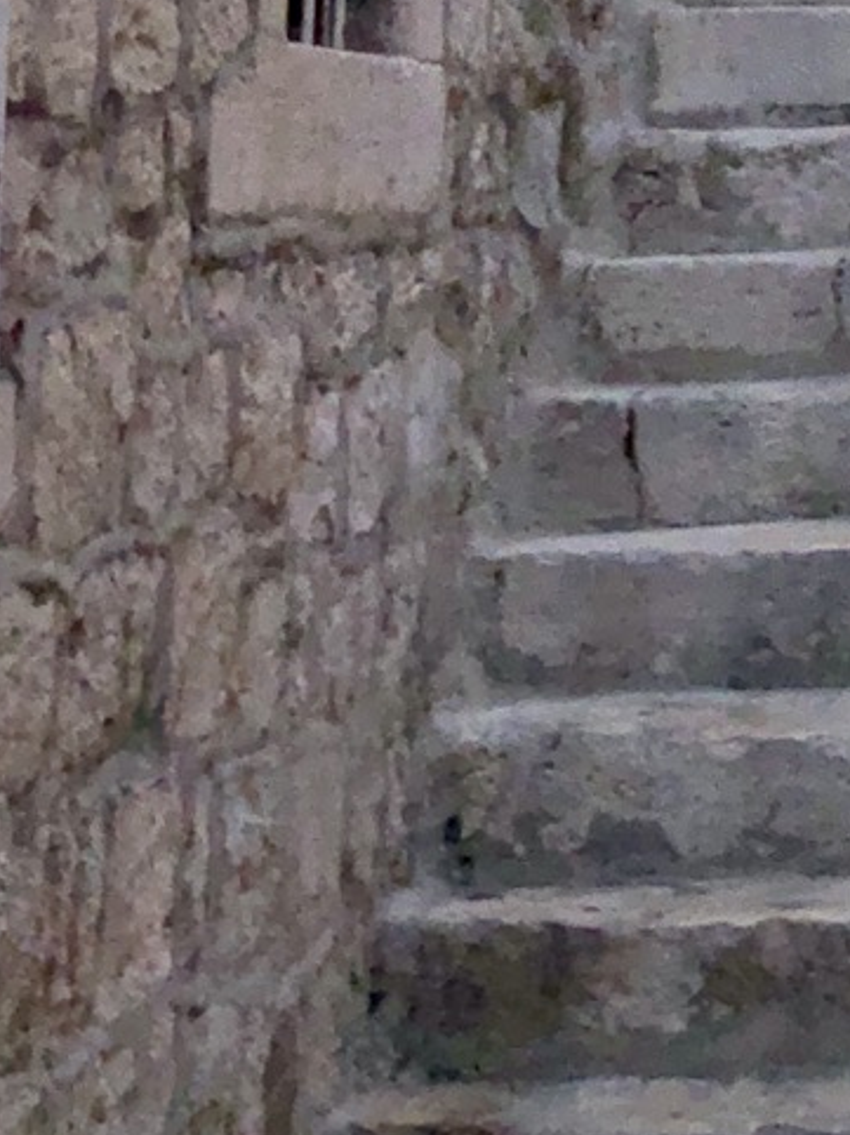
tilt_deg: +12.7
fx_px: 3900
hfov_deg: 11.5
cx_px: 1519
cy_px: -657
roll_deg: -0.2
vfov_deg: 15.1
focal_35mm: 119
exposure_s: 1/3003
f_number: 1.8
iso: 20
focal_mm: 4
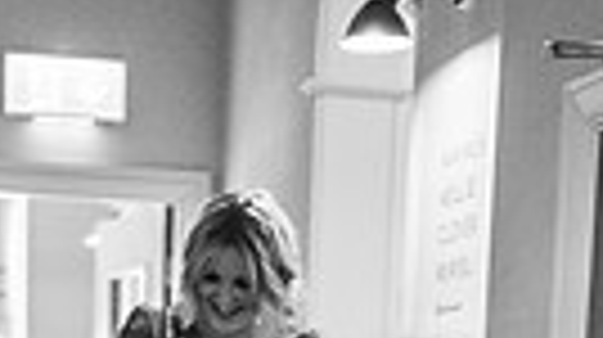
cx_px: 241
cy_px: 816
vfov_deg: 8.9
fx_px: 1964
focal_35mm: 123
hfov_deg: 17.4
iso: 2800
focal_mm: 35
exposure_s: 1/200
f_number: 1.8
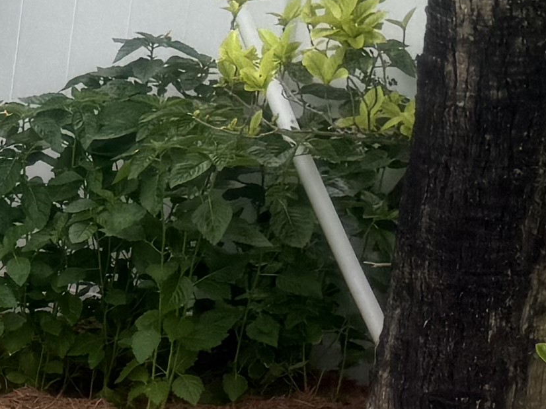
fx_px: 2618
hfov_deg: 9.6
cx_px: -1027
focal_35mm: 166
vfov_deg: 8.6
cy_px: 714
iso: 64
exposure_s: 1/227
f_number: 1.78
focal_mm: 6.76
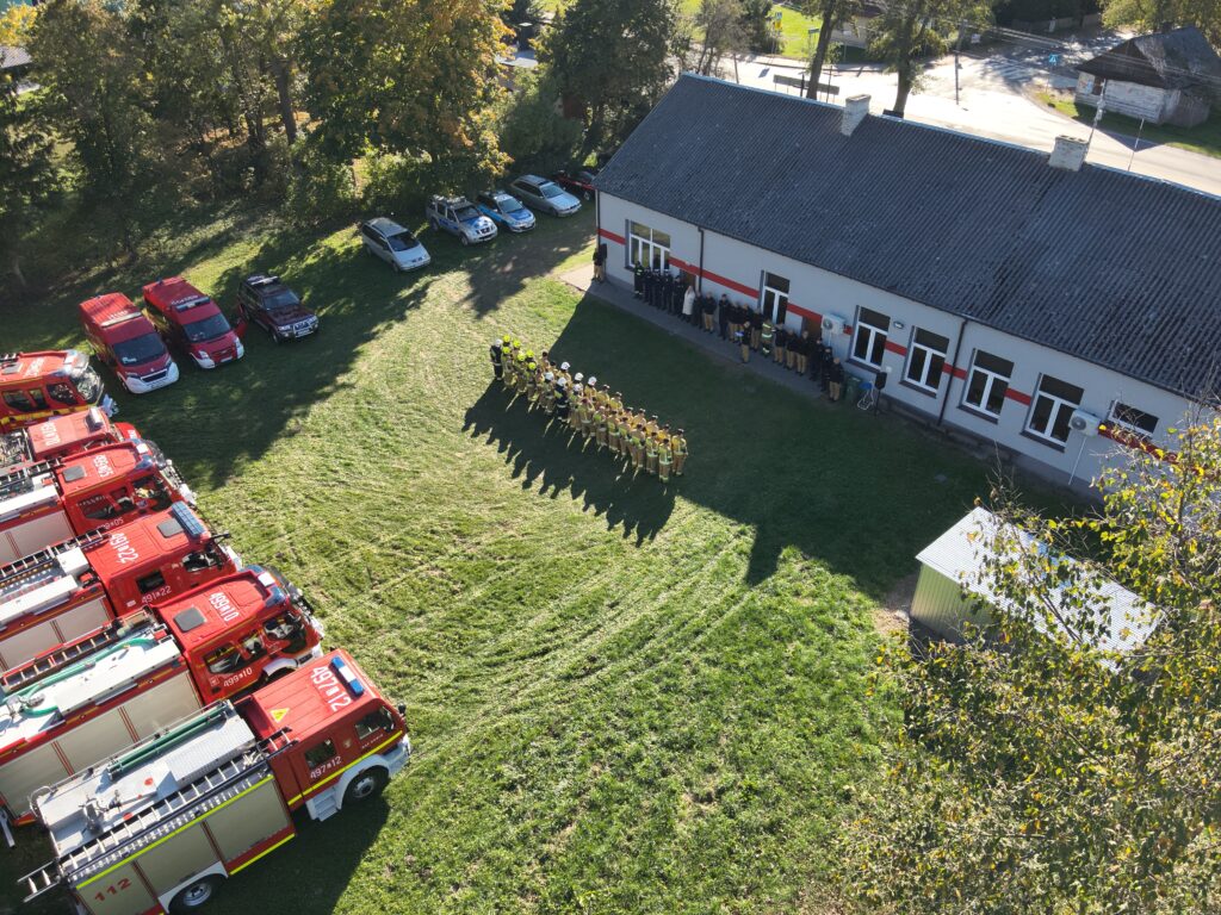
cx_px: 610
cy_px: 458
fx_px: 847
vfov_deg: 56.8
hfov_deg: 71.6
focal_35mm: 24
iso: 100
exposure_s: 1/500
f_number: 2.8
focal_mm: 4.4
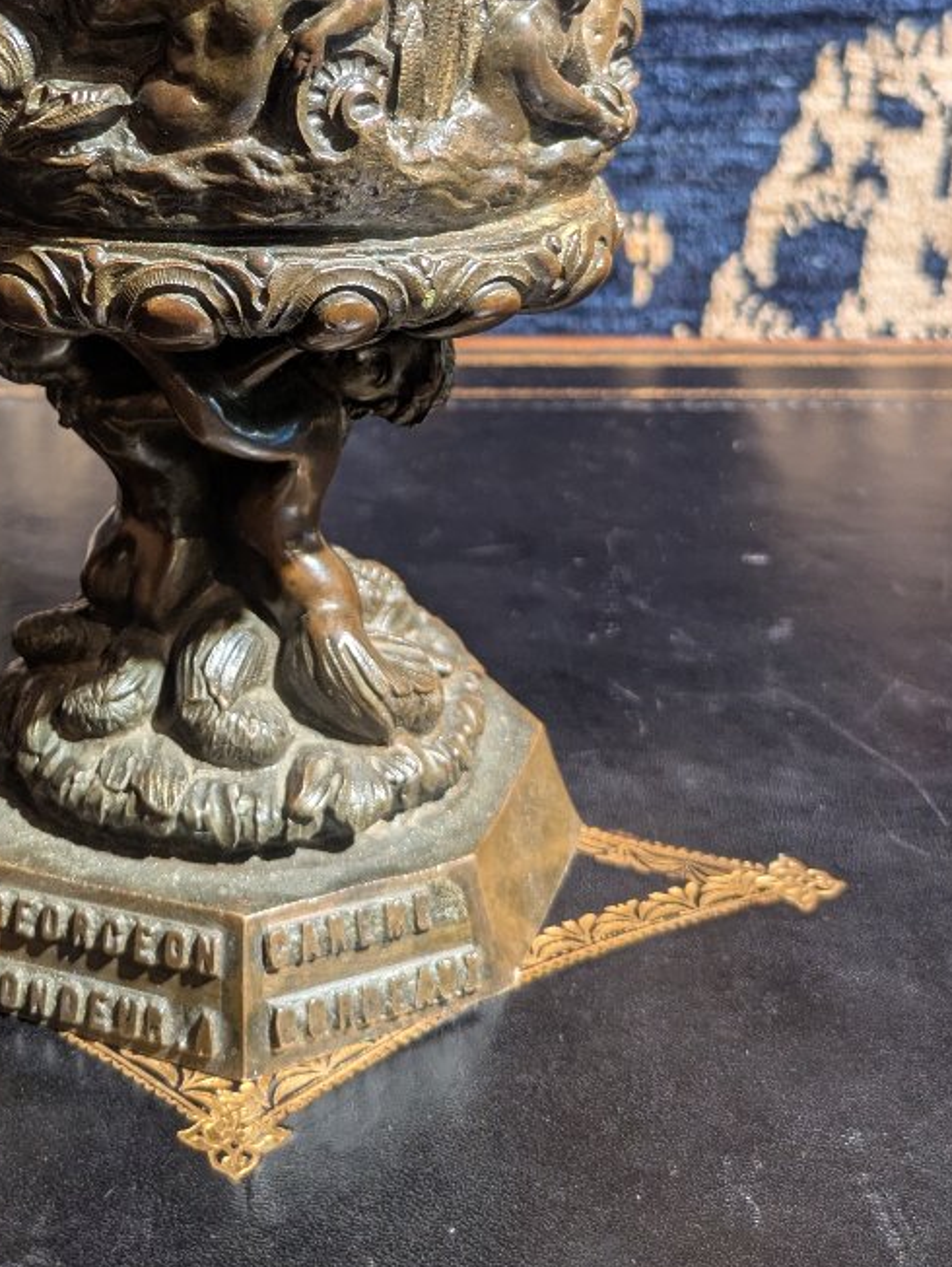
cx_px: 255
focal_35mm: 46
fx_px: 1685
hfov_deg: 31.1
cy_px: 188
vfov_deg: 39.0
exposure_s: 1/50
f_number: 1.89
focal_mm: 5.43
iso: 192
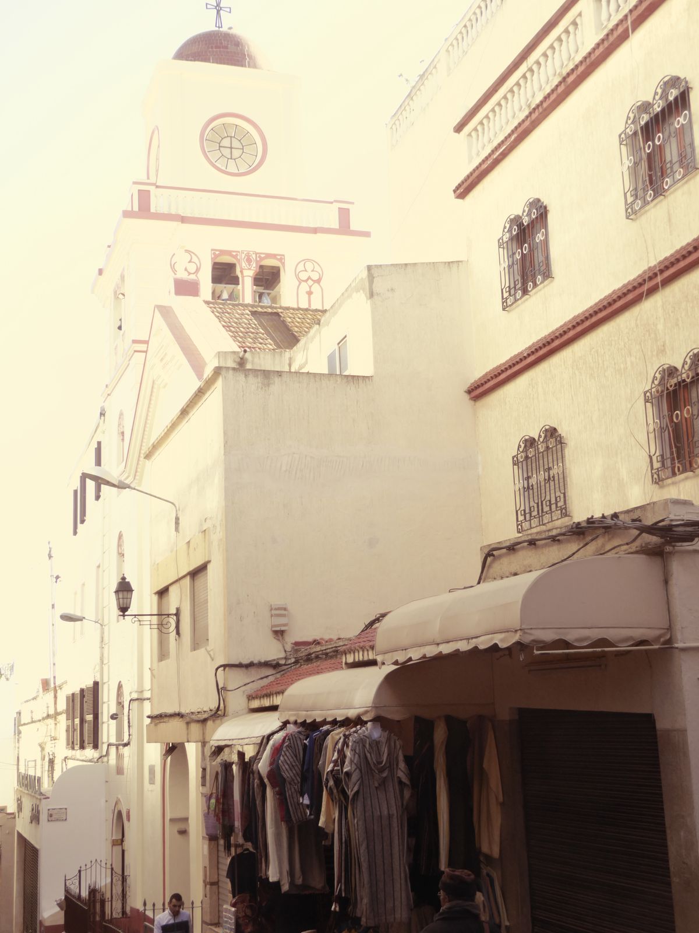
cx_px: 350
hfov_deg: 30.9
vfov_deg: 40.4
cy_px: 466
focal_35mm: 47
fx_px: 1265
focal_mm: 8.4
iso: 80
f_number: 4
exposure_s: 1/200
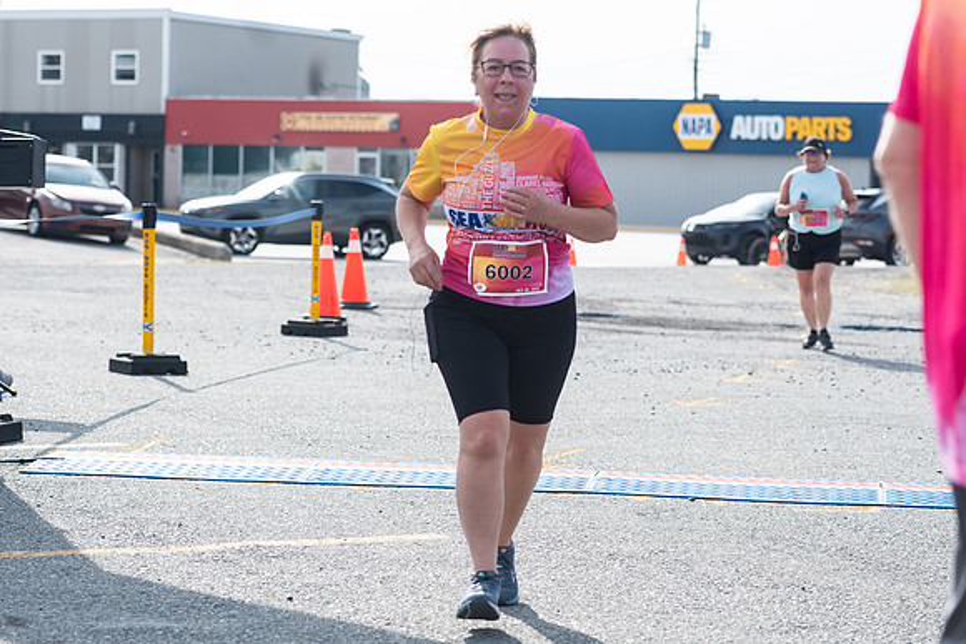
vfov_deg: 13.7
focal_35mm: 100
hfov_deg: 20.4
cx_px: 483
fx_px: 2686
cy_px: 248
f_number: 4.5
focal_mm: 70
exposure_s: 1/2000
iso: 250
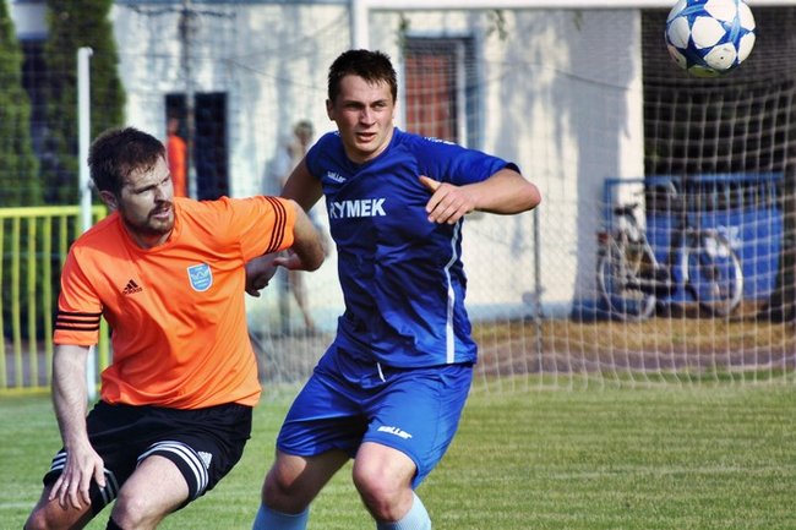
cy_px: 265
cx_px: 398
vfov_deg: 4.6
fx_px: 6631
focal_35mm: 300
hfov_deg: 6.9
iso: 180
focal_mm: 200
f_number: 5.6
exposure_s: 1/1000
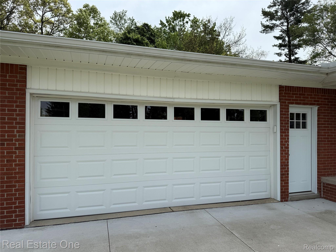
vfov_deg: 56.8
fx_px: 233
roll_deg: +0.2
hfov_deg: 71.6
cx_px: 168
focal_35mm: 24
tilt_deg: -0.3
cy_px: 126
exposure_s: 1/4975
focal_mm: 6.76
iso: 80
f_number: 1.78
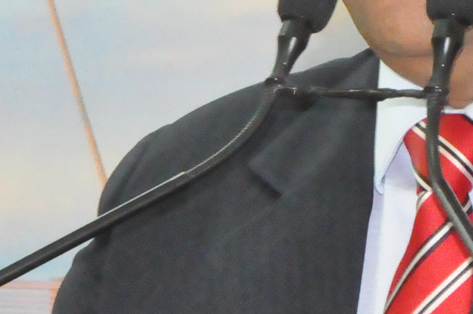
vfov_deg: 3.4
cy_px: 80
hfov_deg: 5.0
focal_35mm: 409
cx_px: 339
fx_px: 5368
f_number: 14
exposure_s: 1/30
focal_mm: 58
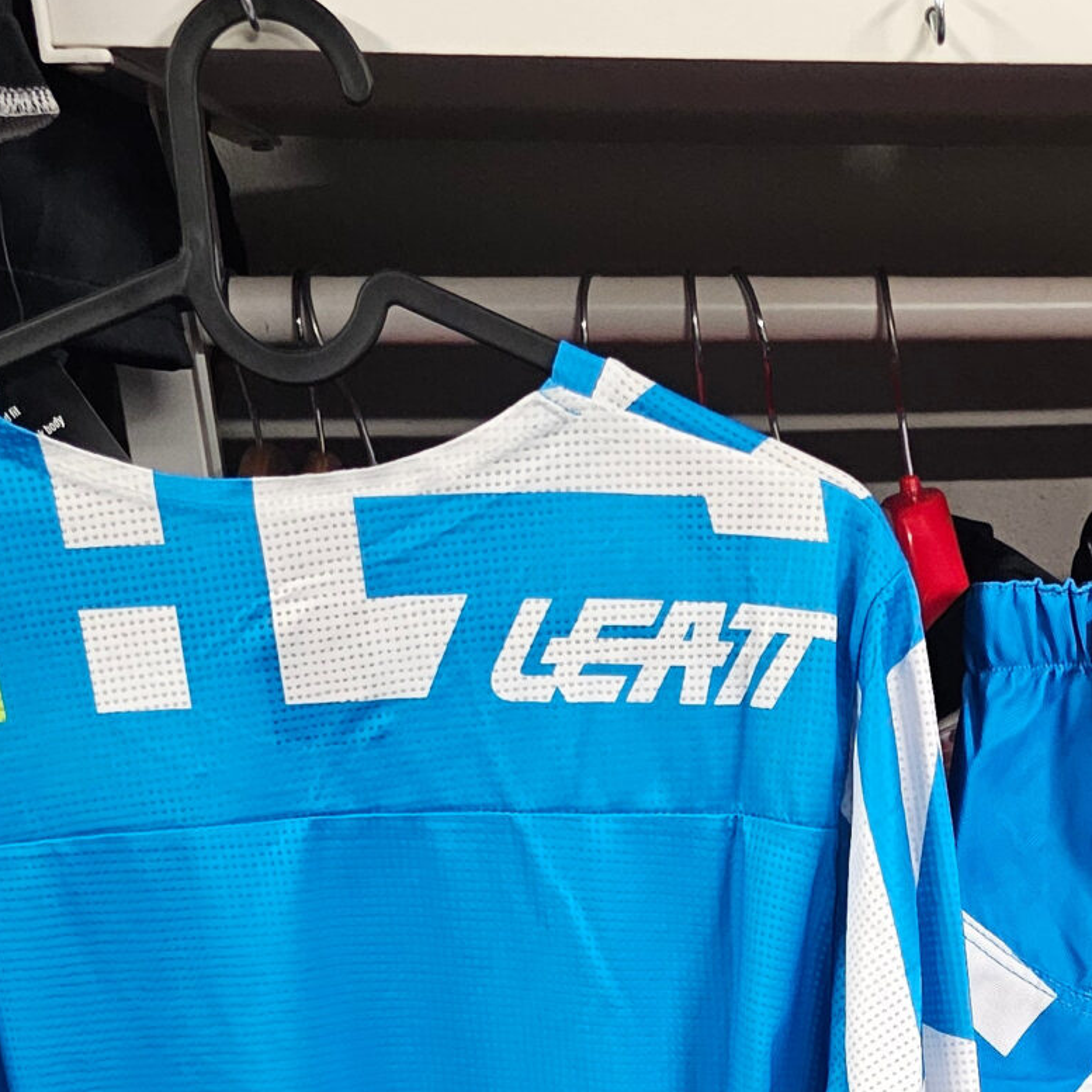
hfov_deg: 25.1
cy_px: 1734
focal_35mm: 67
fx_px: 2391
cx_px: 926
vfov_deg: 20.9
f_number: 1.7
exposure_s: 1/100
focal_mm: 6.3
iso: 1000
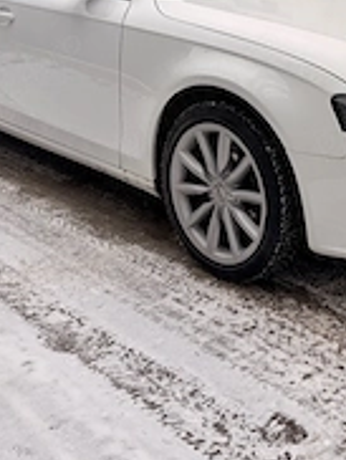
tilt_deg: -13.6
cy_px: 124
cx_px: 248
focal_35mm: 57
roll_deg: -0.9
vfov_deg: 33.2
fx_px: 758
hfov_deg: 25.5
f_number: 1.6
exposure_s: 1/1751
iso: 50
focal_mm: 5.96
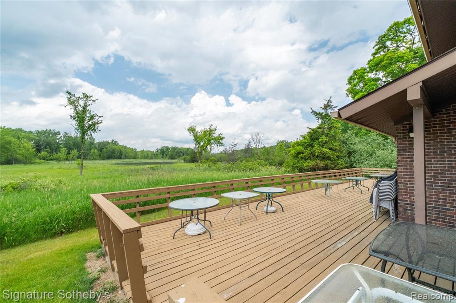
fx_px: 190
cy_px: 152
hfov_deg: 100.4
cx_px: 228
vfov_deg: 77.3
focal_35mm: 15
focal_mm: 10
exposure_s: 1/250
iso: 640
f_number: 8
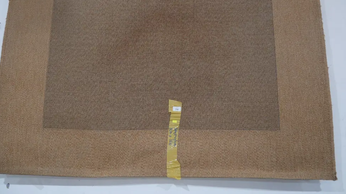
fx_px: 294
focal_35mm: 32
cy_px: 78
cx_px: 176
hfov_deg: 61.0
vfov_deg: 36.5
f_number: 3.5
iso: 1250
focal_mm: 14
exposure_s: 1/60
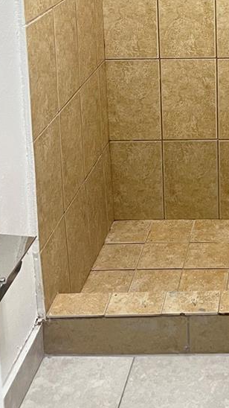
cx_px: 300
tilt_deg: -9.1
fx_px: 670
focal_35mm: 62
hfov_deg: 18.1
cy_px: -36
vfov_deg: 30.4
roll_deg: +0.1
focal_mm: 5.7
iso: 160
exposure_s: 1/60
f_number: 1.5
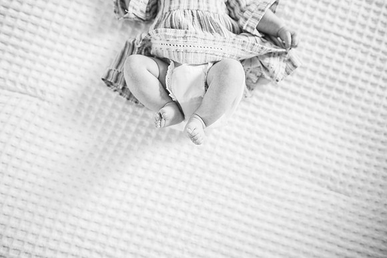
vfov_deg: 53.2
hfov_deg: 73.7
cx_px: 194
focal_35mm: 24
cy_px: 129
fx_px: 258
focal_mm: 24
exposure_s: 1/200
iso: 800
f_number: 2.5
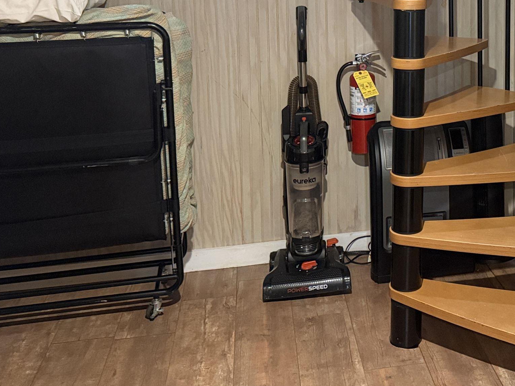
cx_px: 436
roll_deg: +0.3
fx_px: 714
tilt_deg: -7.6
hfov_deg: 37.7
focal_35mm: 48
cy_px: 15
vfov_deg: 28.7
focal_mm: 6.76
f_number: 1.78
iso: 800
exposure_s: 1/40
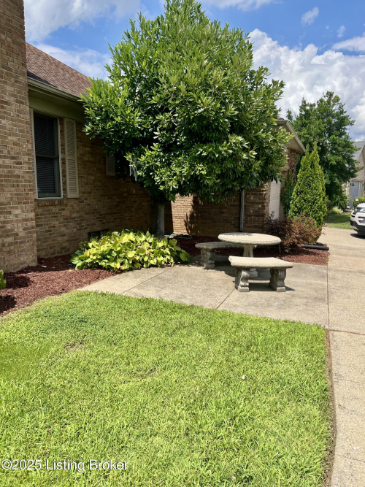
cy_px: 244
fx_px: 366
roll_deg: -1.3
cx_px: 182
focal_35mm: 26
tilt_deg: -10.7
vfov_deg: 67.3
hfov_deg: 53.0
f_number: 1.5
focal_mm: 5.7
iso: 50
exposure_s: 1/3165
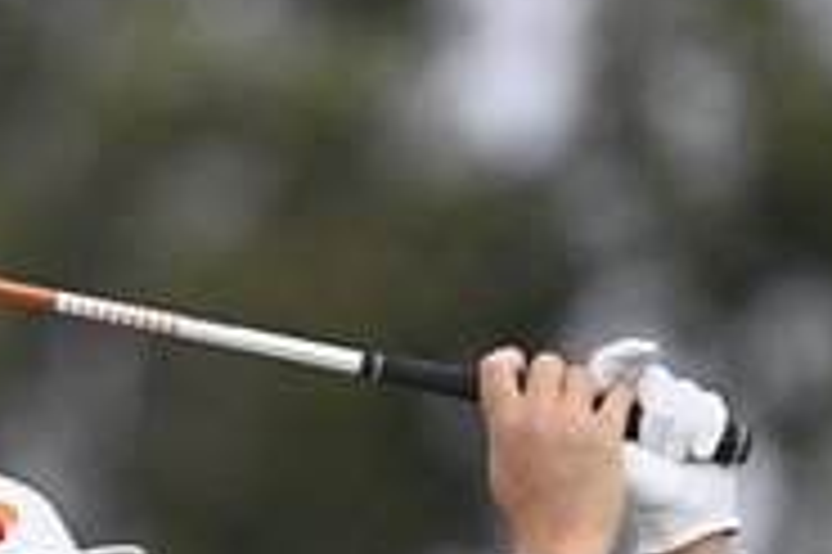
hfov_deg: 1.3
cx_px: 63
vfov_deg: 0.9
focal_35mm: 1603
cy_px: 696
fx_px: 37013
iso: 1250
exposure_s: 1/2500
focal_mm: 530
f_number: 6.3
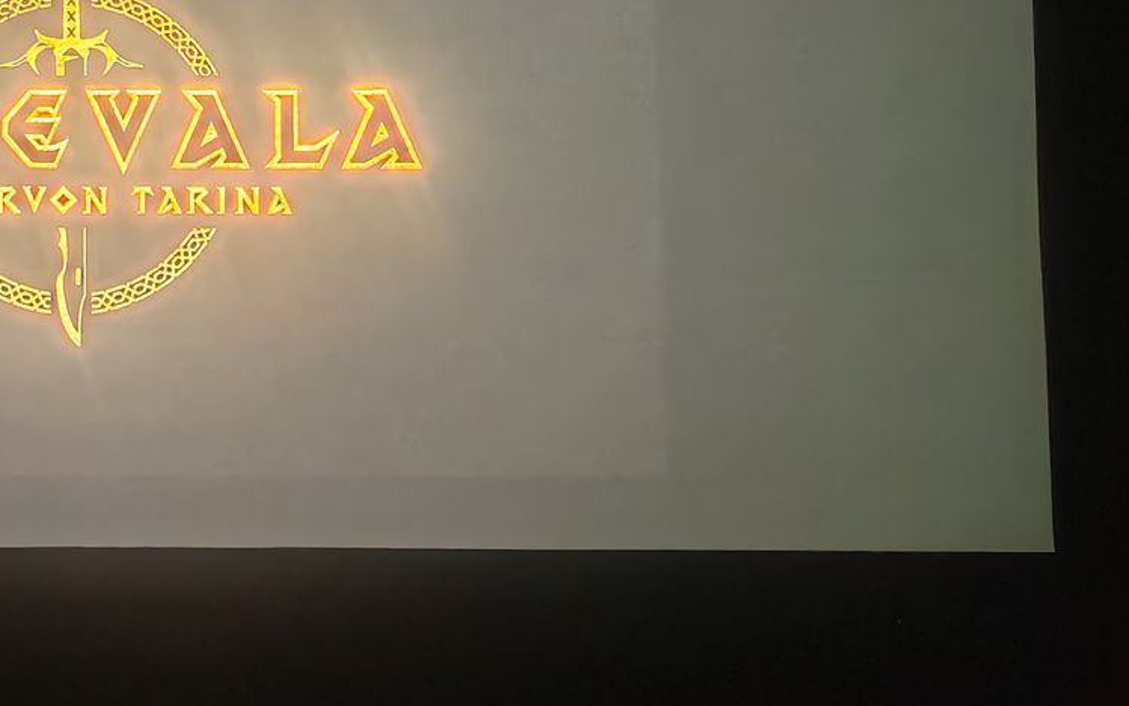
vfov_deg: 23.9
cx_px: 72
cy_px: 115
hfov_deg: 35.5
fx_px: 1631
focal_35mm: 53
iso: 3200
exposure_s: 1/13
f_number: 1.6
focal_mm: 5.4
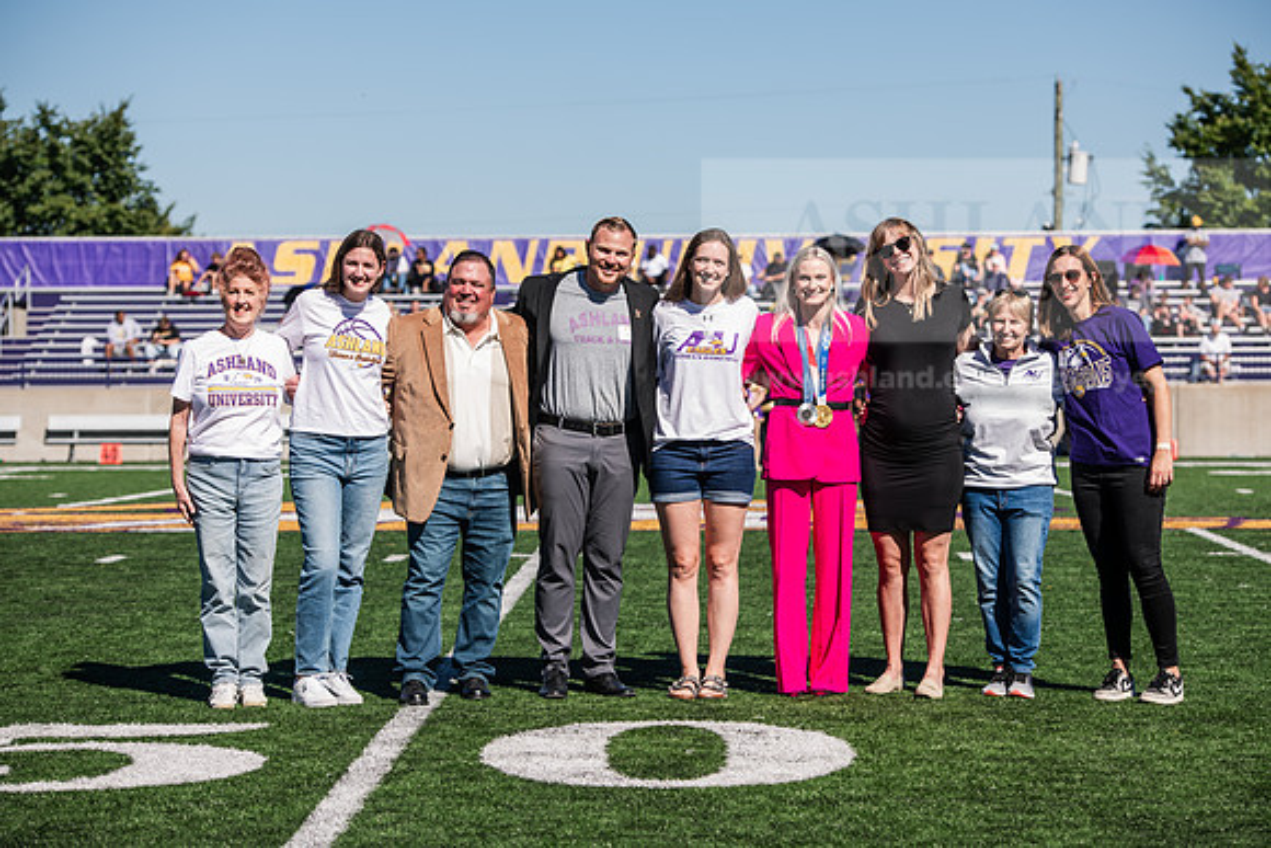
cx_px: 636
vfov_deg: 13.7
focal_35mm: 100
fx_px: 3531
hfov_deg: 20.4
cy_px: 424
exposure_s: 1/640
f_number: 4.5
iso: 80
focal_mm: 100
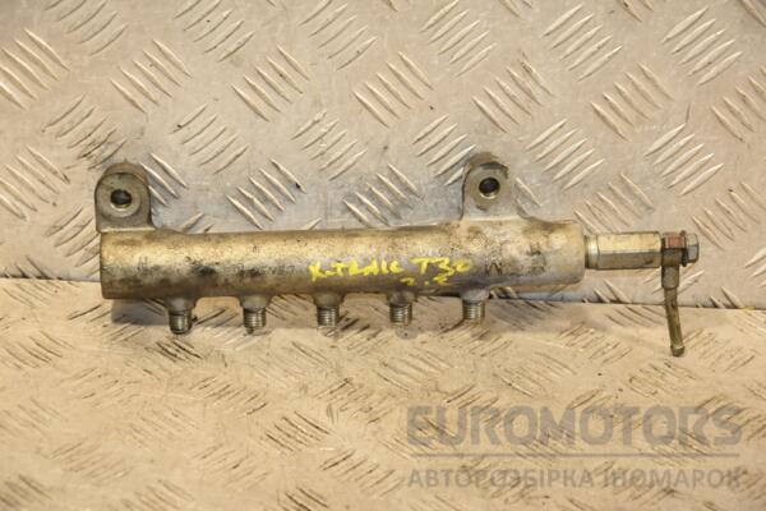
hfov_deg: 18.2
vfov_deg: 12.2
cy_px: 256
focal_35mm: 112
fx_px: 2394
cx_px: 383
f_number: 5.6
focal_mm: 75
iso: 800
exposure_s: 1/200
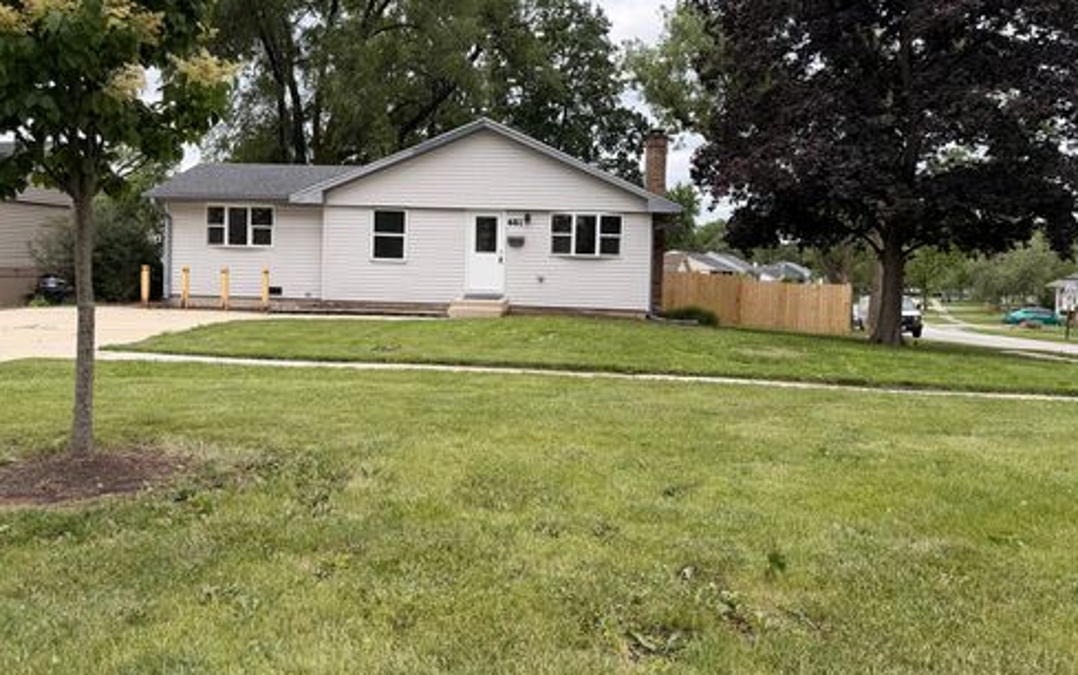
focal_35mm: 26
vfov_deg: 47.5
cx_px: 547
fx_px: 764
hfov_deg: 70.4
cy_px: 290
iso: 80
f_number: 1.78
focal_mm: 6.76
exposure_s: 1/1211
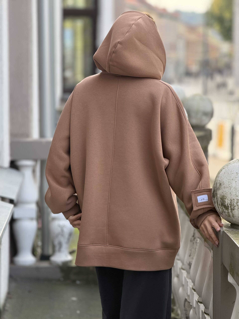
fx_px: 1105
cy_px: 160
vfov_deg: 16.4
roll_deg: -0.7
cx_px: 120
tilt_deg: -4.8
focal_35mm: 120
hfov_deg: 12.3
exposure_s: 1/213
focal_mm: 15.66
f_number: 2.8
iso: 50
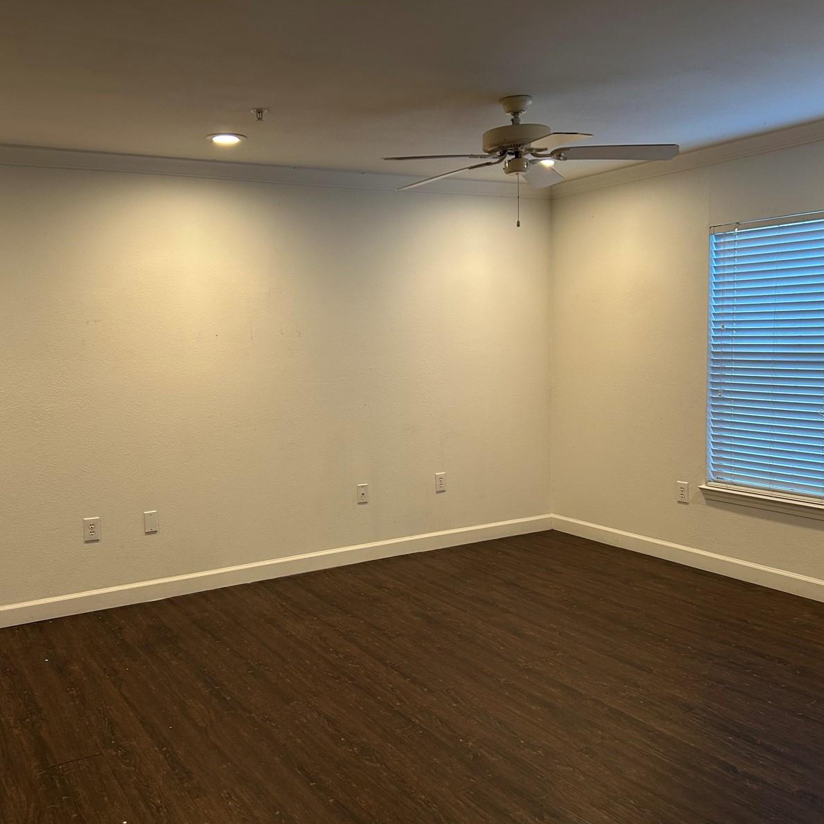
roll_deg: +2.4
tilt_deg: -6.3
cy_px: 414
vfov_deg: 52.5
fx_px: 835
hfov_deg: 52.2
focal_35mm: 31
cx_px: 327
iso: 100
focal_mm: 5.7
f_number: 1.5
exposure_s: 1/60
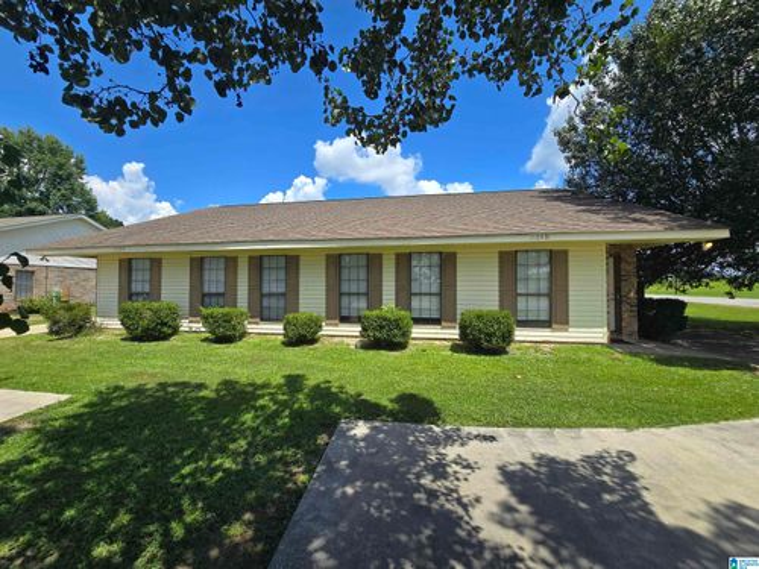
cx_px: 380
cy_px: 284
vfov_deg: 89.9
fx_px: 285
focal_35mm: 13
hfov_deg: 106.2
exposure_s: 1/1844
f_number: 2.2
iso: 50
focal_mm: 2.2
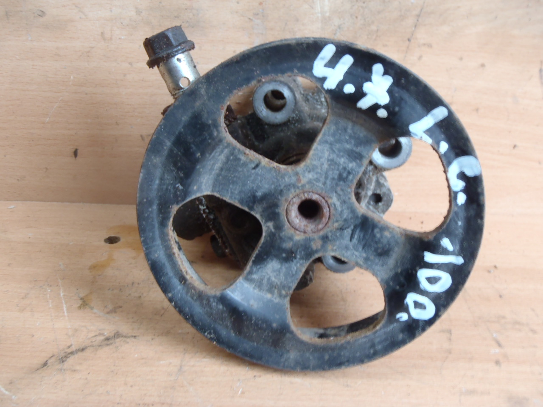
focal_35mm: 38
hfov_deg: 49.0
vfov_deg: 37.7
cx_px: 272
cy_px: 204
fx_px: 596
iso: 200
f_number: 4.6
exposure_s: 1/8
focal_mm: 6.83
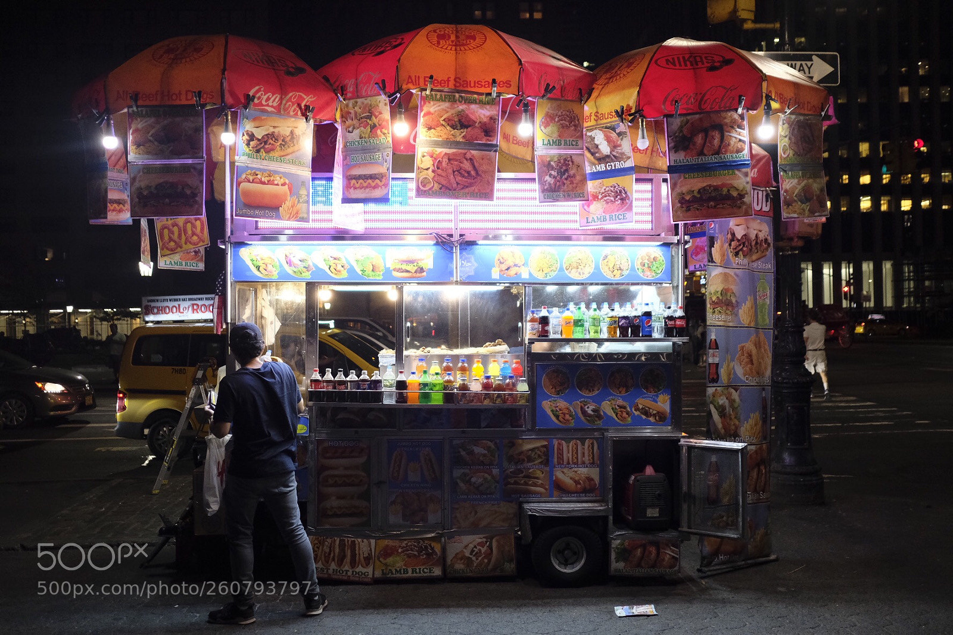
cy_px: 318
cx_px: 476
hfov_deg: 54.4
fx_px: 927
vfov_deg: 37.9
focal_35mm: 35
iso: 2000
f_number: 2
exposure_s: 1/320
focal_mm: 23
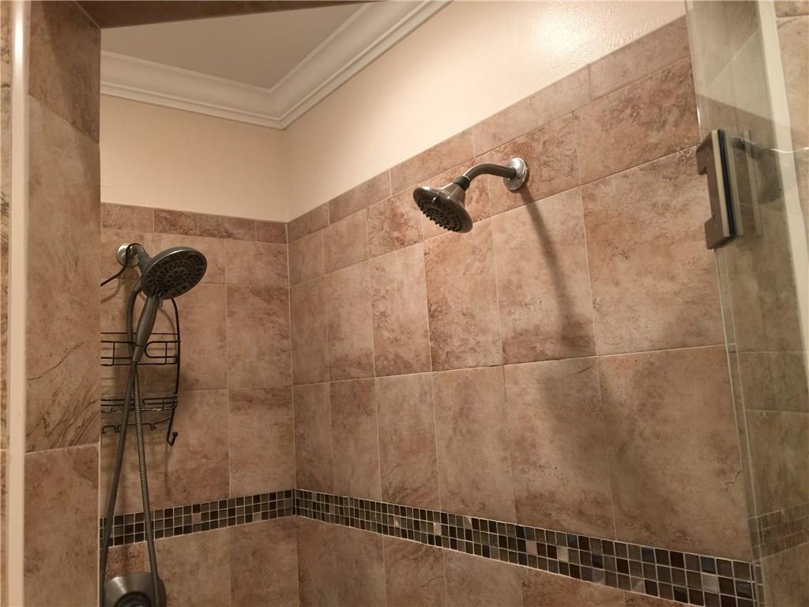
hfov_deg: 61.7
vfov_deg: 48.2
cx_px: 404
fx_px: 678
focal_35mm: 29
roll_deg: +3.4
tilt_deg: +9.1
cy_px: 304
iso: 64
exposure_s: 1/15
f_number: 2.2
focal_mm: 4.15
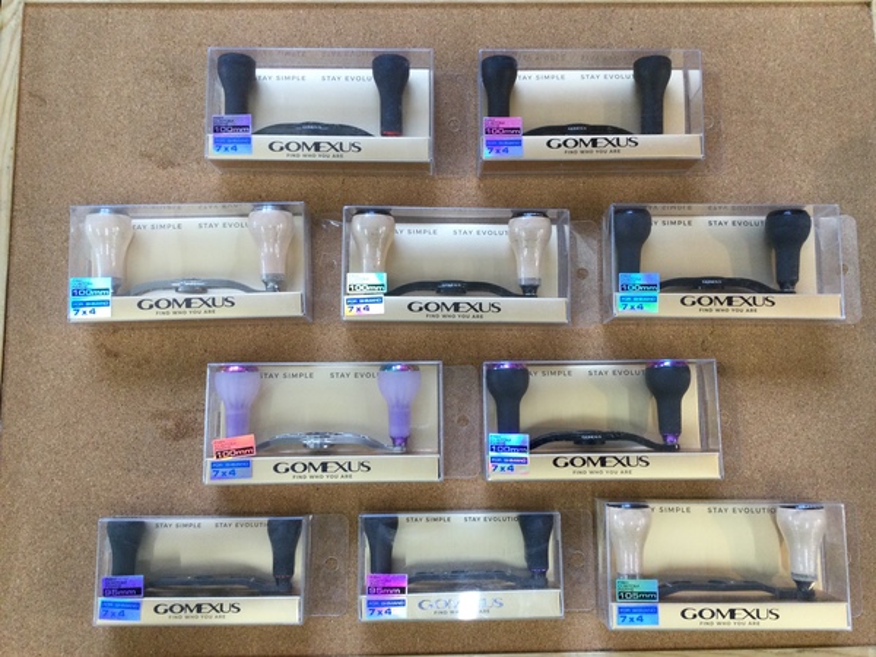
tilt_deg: -82.5
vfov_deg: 45.4
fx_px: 784
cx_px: 438
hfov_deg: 58.4
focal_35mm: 31
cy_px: 328
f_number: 2.4
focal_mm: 3.3
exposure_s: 1/30
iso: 32
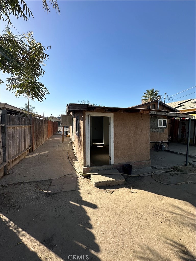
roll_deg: -0.9
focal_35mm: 14
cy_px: 130
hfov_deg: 85.7
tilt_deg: -2.8
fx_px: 106
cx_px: 98
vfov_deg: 102.1
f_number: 2.2
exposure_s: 1/1473
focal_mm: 2.22
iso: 50
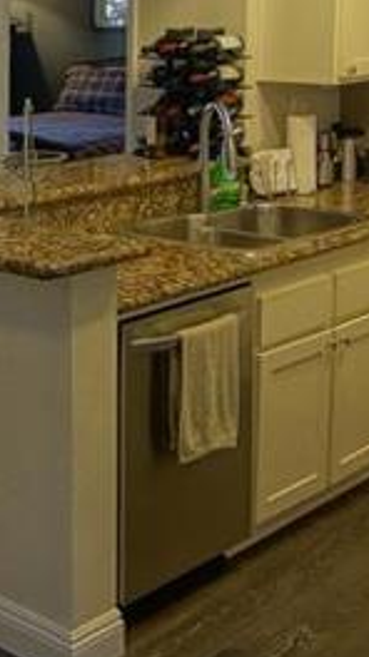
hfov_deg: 15.6
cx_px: -282
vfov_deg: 30.9
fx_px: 1169
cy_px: 162
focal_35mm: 67
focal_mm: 11
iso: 1000
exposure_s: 1/60
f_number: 4
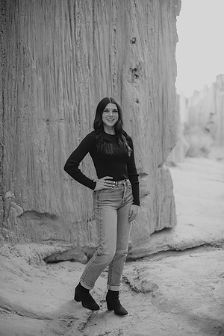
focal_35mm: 50
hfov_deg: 27.0
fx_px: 467
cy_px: 168
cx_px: 112
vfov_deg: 39.6
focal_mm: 50
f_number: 2
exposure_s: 1/100
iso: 100
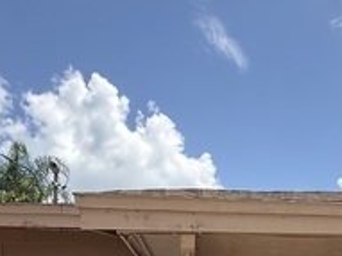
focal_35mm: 49
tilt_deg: +0.9
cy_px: 360
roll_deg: +0.7
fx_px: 484
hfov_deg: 38.1
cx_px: 252
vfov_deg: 24.5
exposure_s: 1/760
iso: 64
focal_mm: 2.22
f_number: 2.2
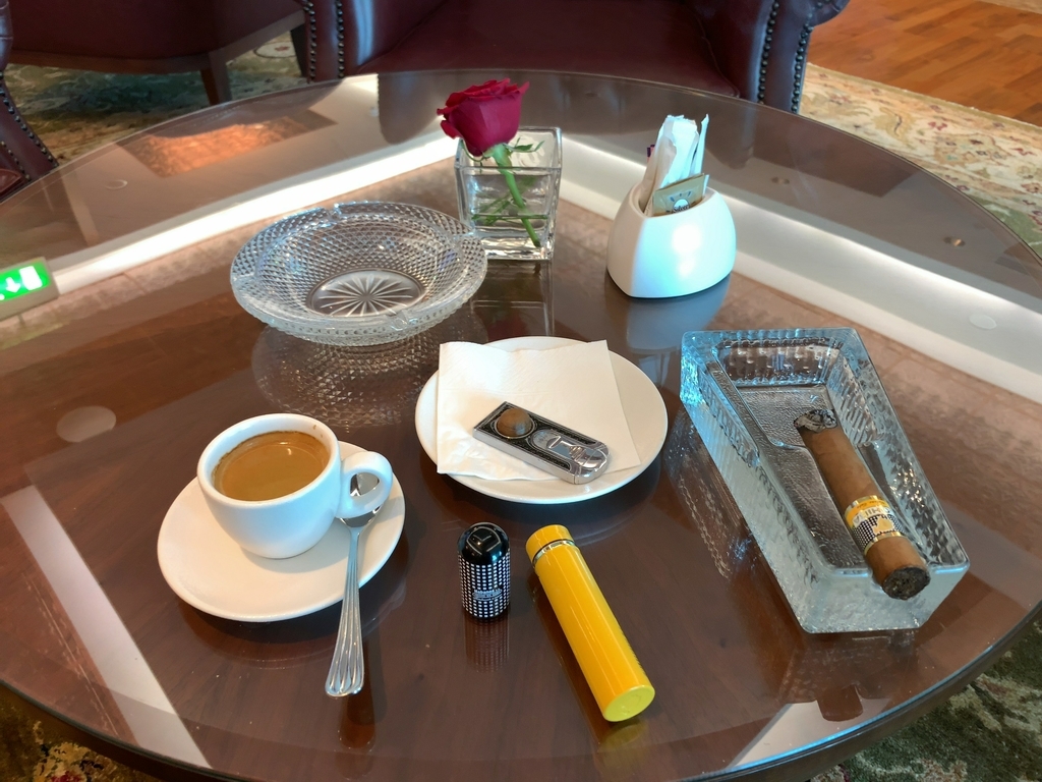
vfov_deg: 53.1
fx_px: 783
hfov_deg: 67.3
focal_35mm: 26
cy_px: 391
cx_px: 521
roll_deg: -0.6
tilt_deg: -38.8
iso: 125
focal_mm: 4.25
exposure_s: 1/30
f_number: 1.8
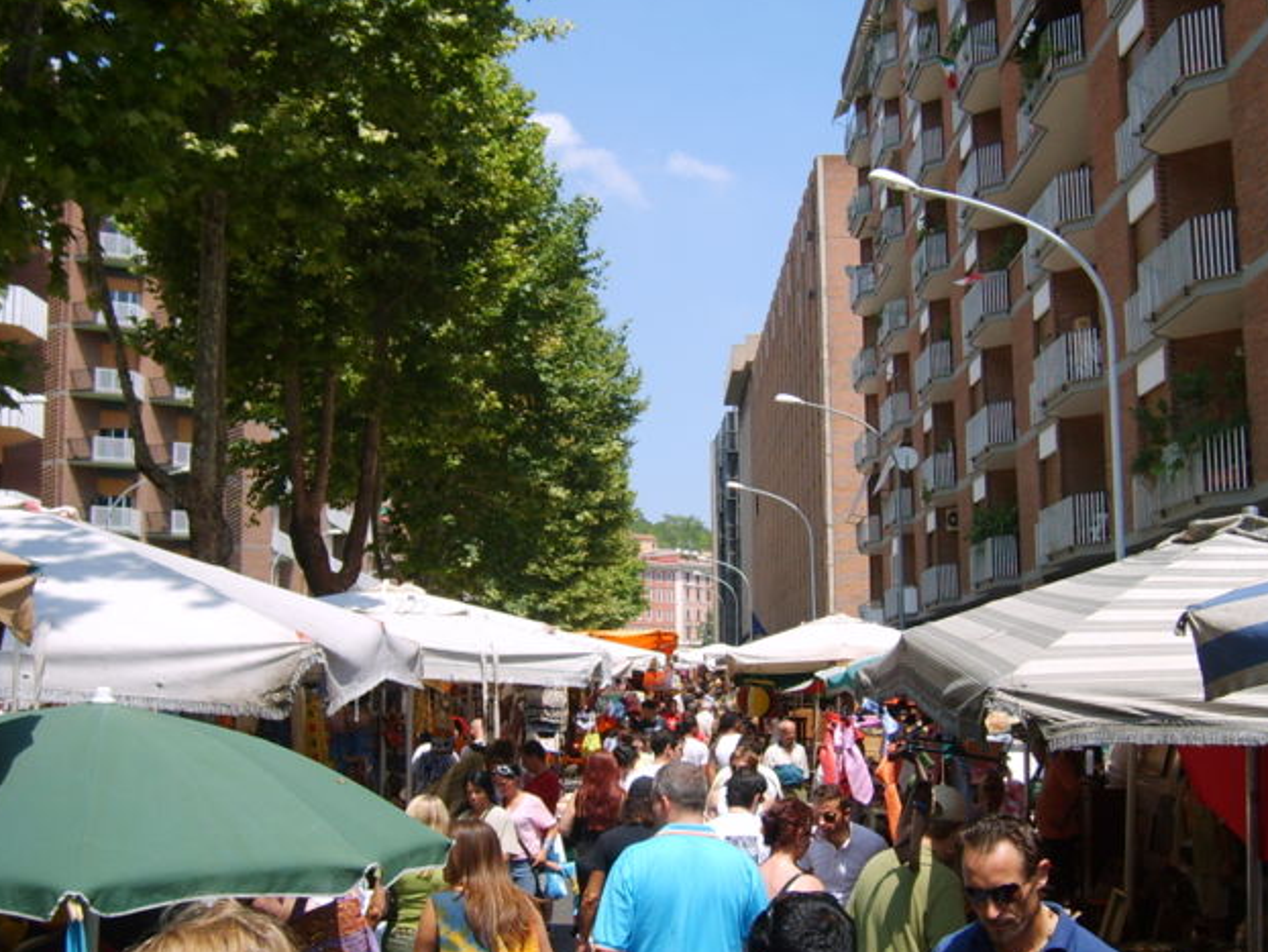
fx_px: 1649
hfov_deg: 42.0
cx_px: 703
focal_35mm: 45
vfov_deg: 32.2
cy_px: 516
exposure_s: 1/750
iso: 50
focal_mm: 5.8
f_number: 2.8
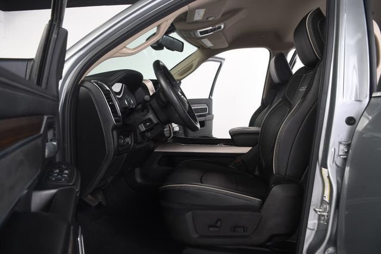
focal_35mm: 27
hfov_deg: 67.4
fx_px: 286
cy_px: 127
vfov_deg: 47.9
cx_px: 190
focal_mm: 18
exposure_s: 1/160
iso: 100
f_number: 5
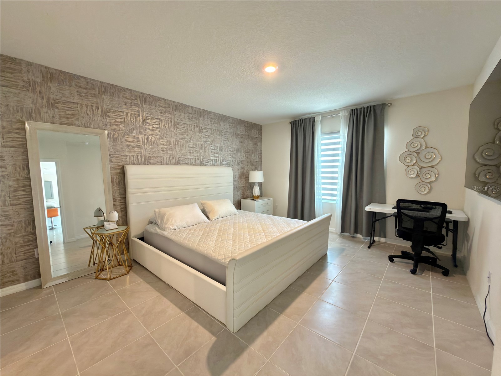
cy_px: 188
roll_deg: +0.7
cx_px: 250
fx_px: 203
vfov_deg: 85.7
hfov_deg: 102.1
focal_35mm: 14
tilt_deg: -5.4
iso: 125
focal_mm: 2.22
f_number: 2.2
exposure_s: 1/24
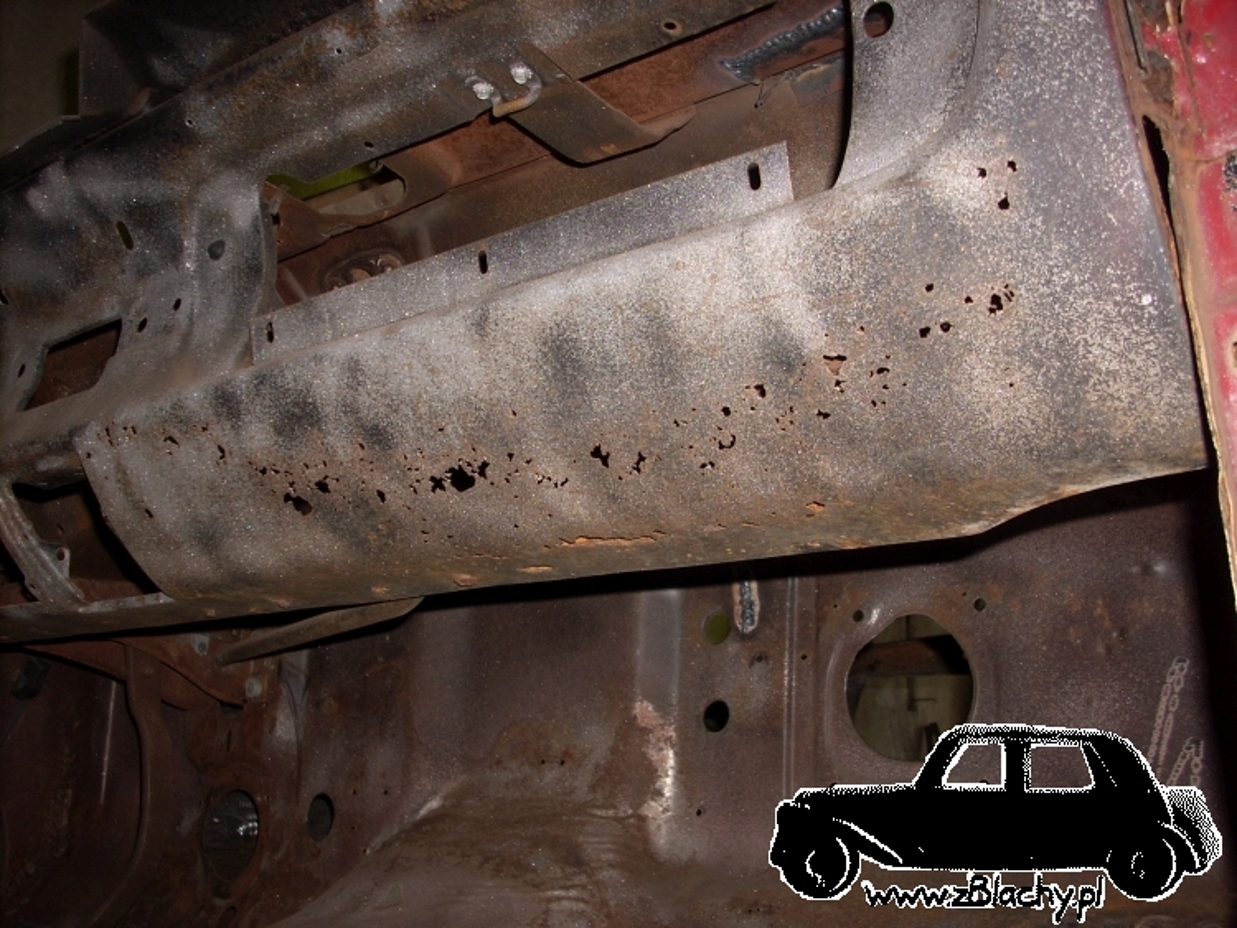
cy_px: 464
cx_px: 618
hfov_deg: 50.1
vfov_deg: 38.7
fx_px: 1323
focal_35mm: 37
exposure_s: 1/60
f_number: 2.8
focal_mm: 6.2
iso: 64
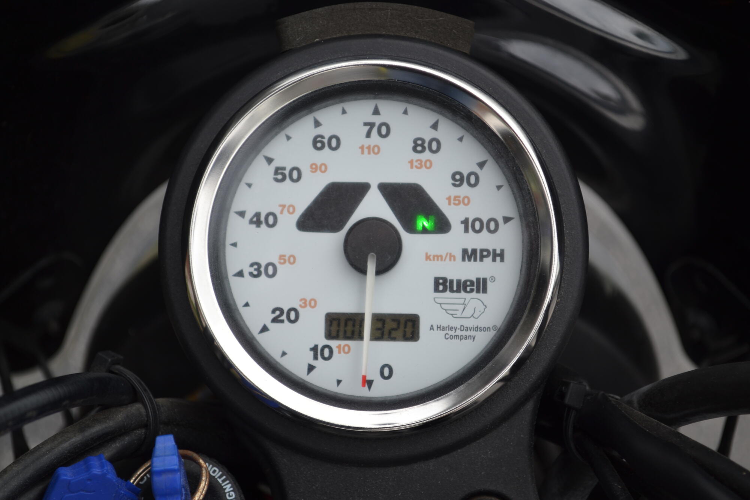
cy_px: 250
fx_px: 1718
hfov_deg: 24.6
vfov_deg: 16.6
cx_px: 375
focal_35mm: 82
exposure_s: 1/160
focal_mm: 55
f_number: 6.3
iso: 100
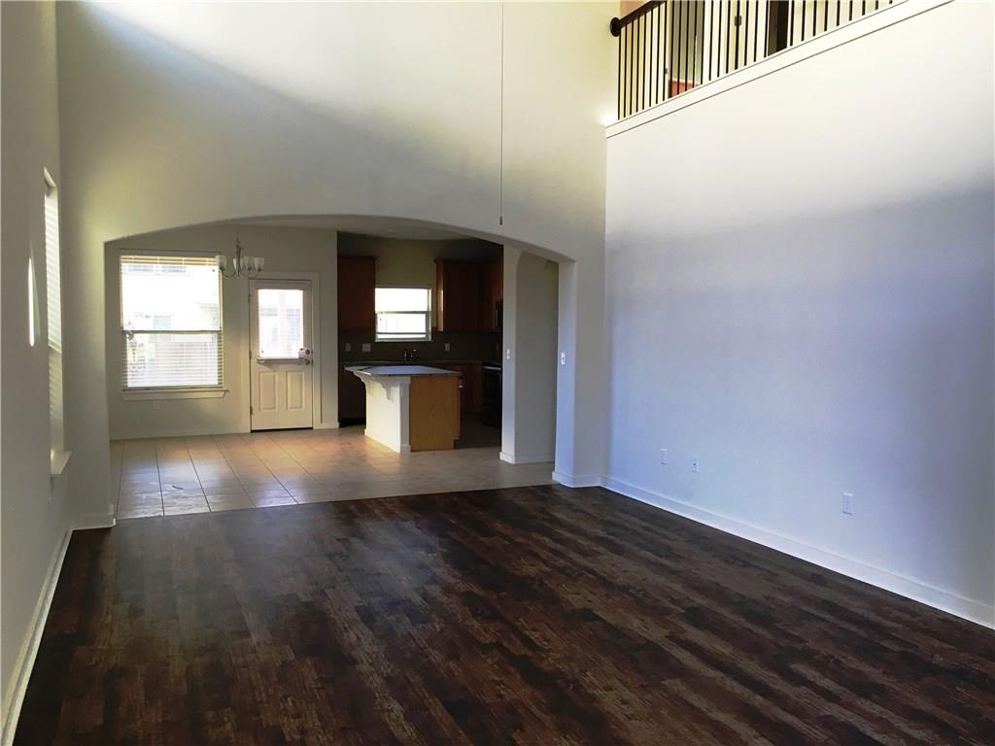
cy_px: 373
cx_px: 498
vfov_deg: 48.2
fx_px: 834
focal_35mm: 29
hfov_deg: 61.7
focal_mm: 4.15
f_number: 2.2
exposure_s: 1/30
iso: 32
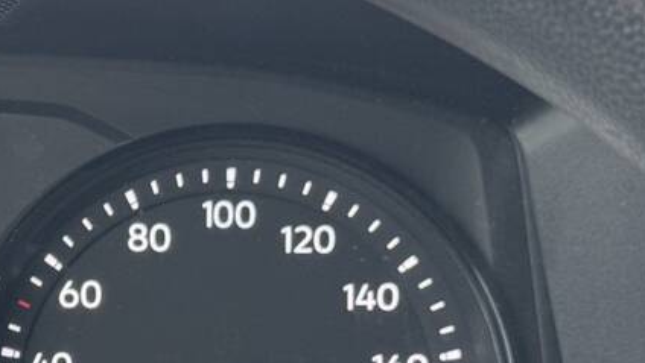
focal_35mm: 148
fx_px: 2532
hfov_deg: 14.0
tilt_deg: -32.6
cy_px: 390
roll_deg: -1.3
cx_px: -175
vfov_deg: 8.2
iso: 160
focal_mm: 6.76
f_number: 1.78
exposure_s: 1/60
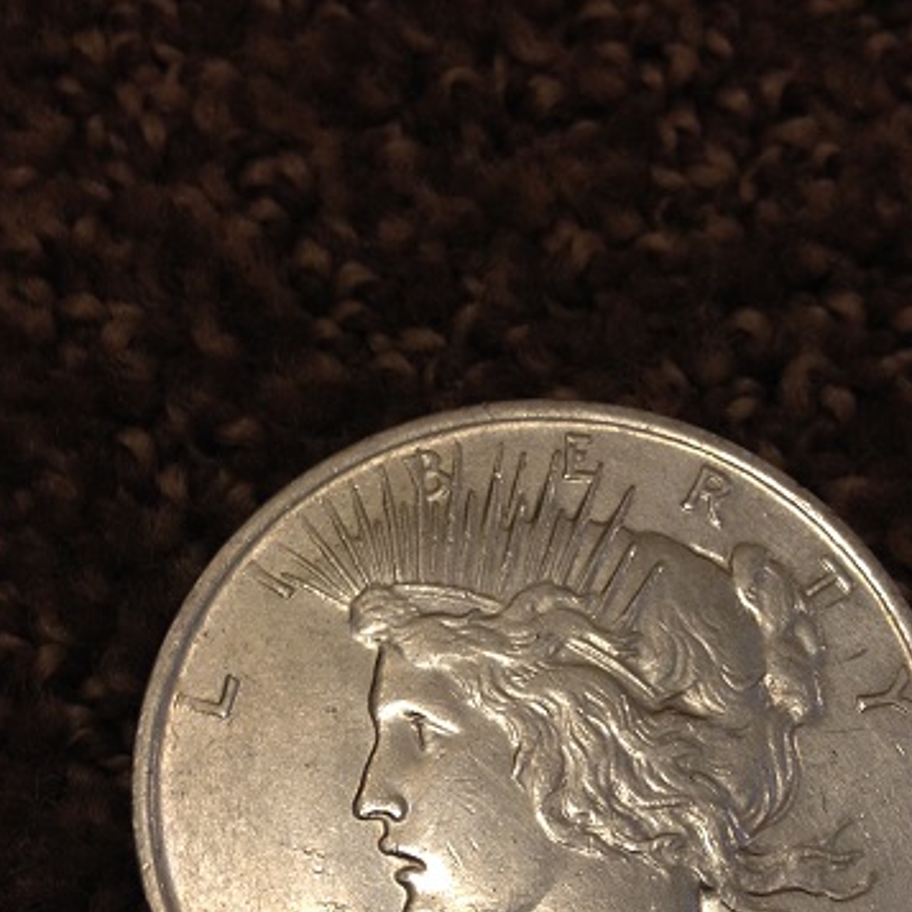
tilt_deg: -72.4
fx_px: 1550
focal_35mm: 52
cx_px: 539
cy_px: 759
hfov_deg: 32.7
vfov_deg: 31.7
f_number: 2.4
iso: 80
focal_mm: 4.28
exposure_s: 1/20
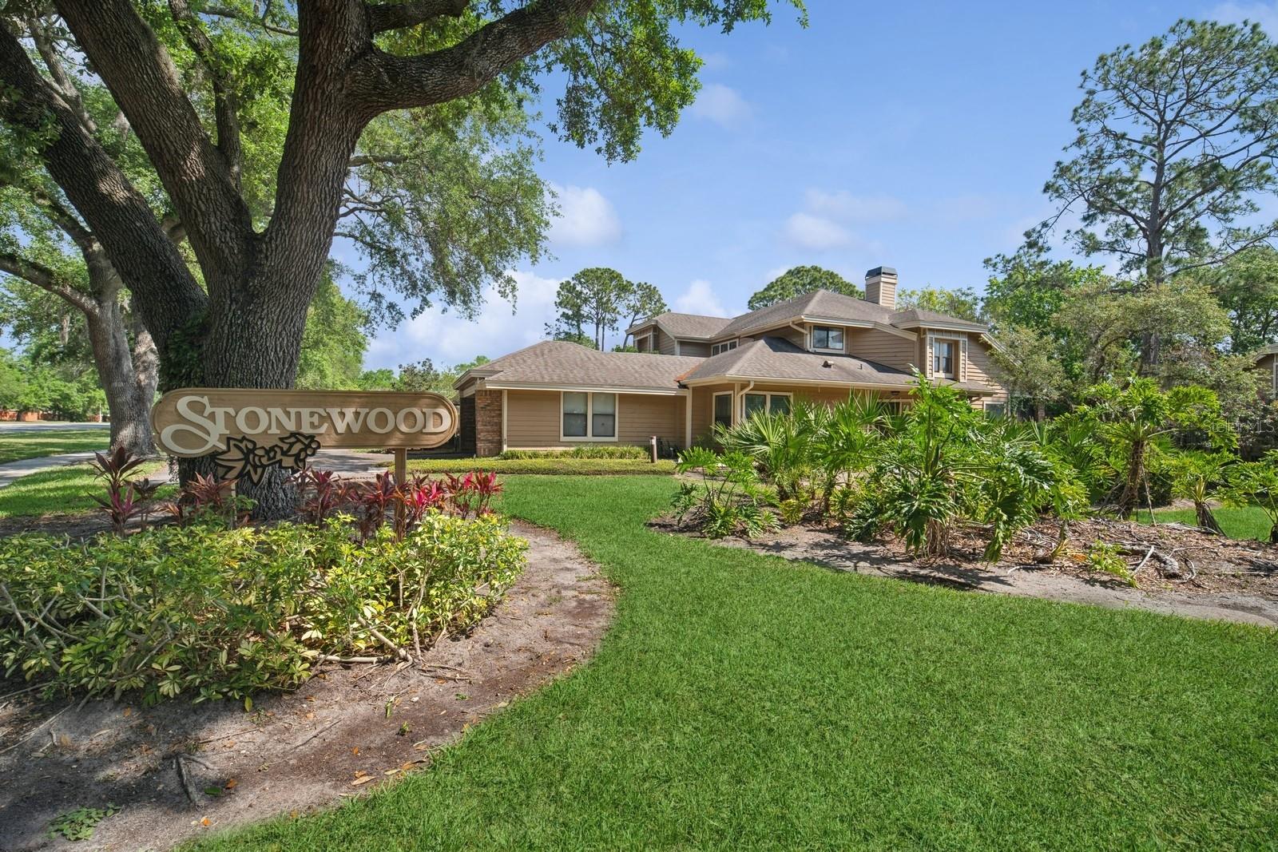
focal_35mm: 15
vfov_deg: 77.3
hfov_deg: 100.4
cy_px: 426
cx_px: 639
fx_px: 533
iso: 200
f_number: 8
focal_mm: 15
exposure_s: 1/250
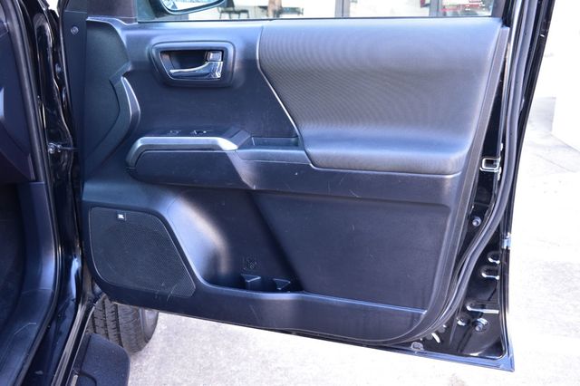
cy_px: 193
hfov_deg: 49.6
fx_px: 628
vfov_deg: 34.2
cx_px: 290
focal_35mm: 39
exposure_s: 1/20
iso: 400
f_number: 6.3
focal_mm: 26
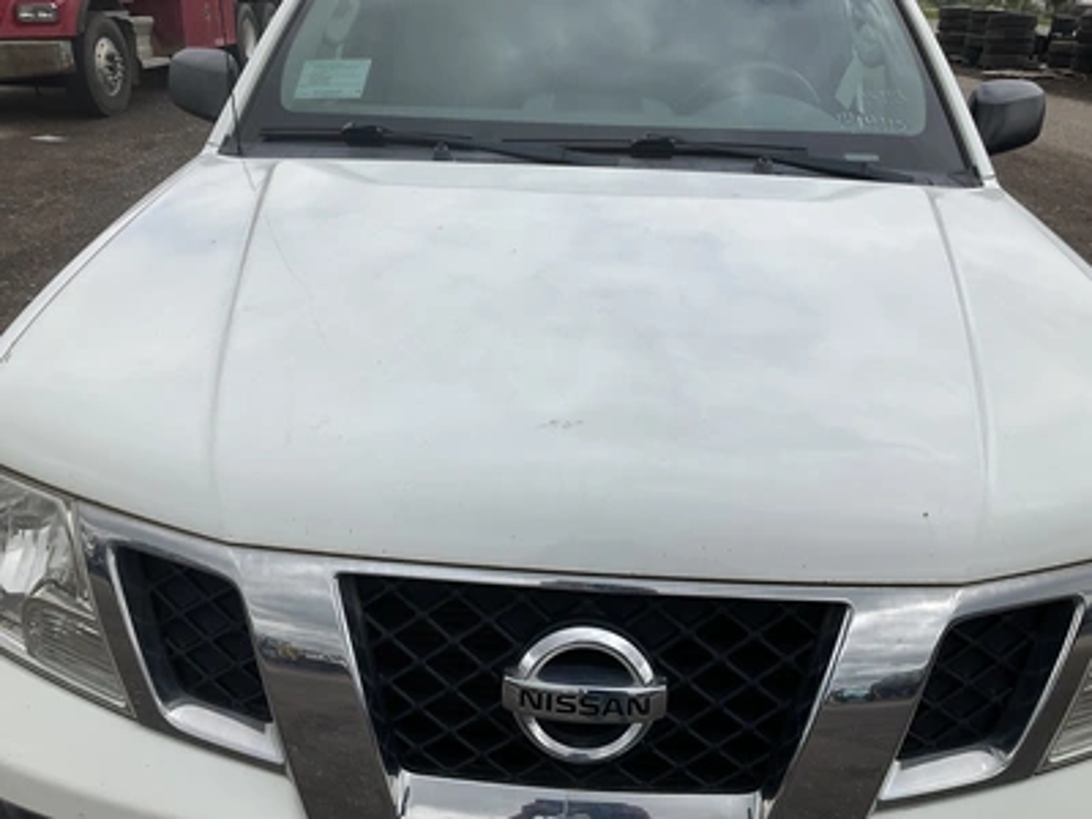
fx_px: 915
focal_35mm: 29
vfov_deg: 48.2
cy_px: 410
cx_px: 546
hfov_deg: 61.7
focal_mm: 3
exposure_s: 1/2538
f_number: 1.8
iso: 25
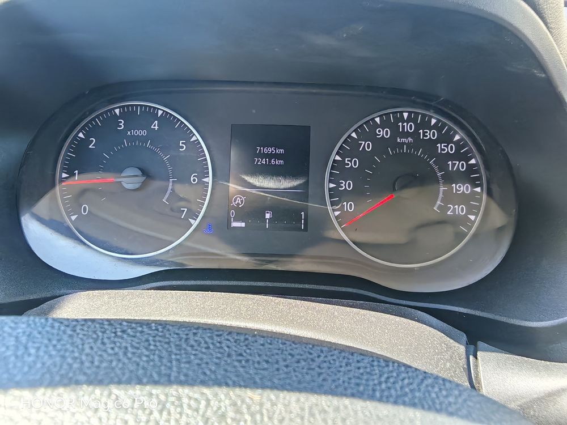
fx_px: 409
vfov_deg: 54.9
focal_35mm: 25
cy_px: 212
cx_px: 284
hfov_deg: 69.4
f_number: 2
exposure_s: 1/51
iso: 80
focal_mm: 1.82
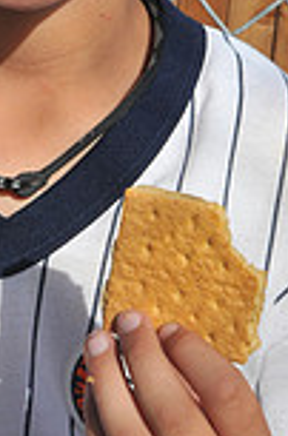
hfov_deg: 11.8
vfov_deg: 17.6
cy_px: 3
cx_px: 21
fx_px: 1377
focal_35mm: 114
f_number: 11
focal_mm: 20
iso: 200
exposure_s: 1/250
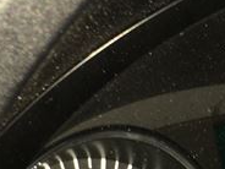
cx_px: 268
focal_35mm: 126
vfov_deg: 11.8
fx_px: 819
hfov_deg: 15.1
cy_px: 87
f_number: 2.2
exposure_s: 1/16
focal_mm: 4.15
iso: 32
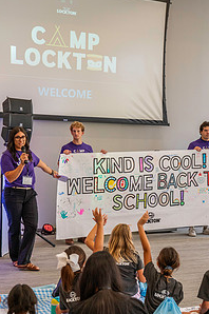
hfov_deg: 21.8
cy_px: 208
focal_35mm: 62
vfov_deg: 32.2
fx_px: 541
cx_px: 131
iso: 1600
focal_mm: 41
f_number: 4
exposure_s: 1/160
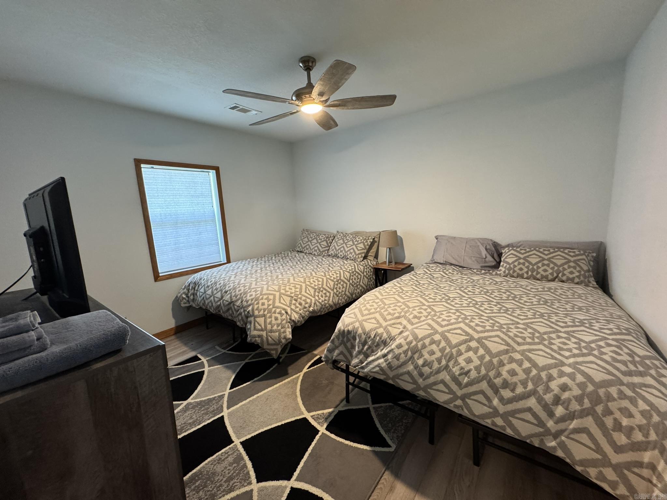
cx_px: 334
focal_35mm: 14
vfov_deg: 85.7
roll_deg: +2.6
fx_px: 270
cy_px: 250
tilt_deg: -8.8
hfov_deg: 102.1
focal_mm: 2.22
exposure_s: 1/60
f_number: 2.2
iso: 320
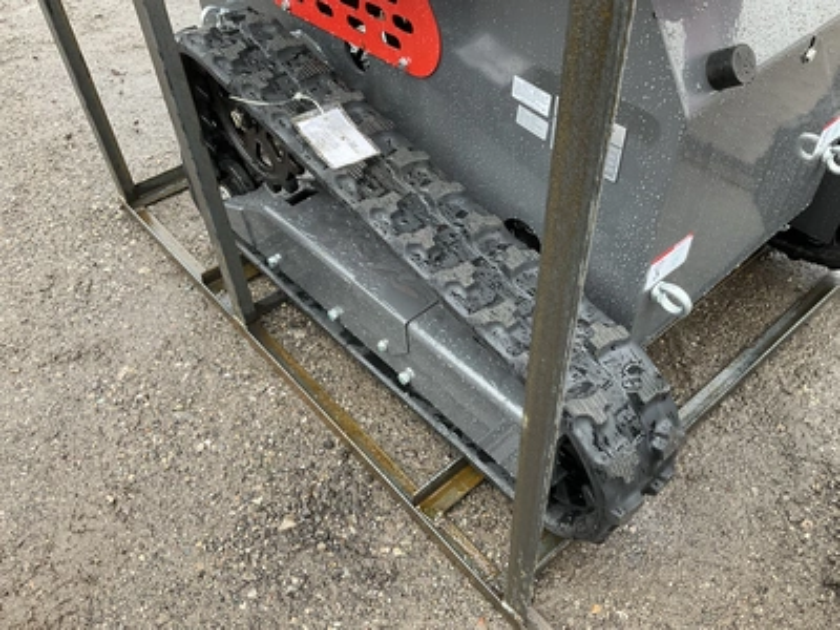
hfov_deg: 61.7
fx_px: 704
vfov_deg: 48.2
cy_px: 315
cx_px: 420
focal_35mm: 29
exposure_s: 1/122
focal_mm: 3
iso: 64
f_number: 1.8
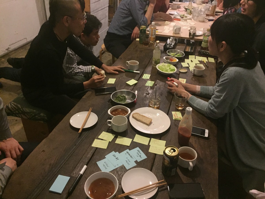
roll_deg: -2.7
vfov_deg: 48.2
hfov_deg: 61.7
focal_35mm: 29
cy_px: 100
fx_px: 222
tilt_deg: -33.1
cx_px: 132
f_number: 2.2
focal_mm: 4.15
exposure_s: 1/15
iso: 320
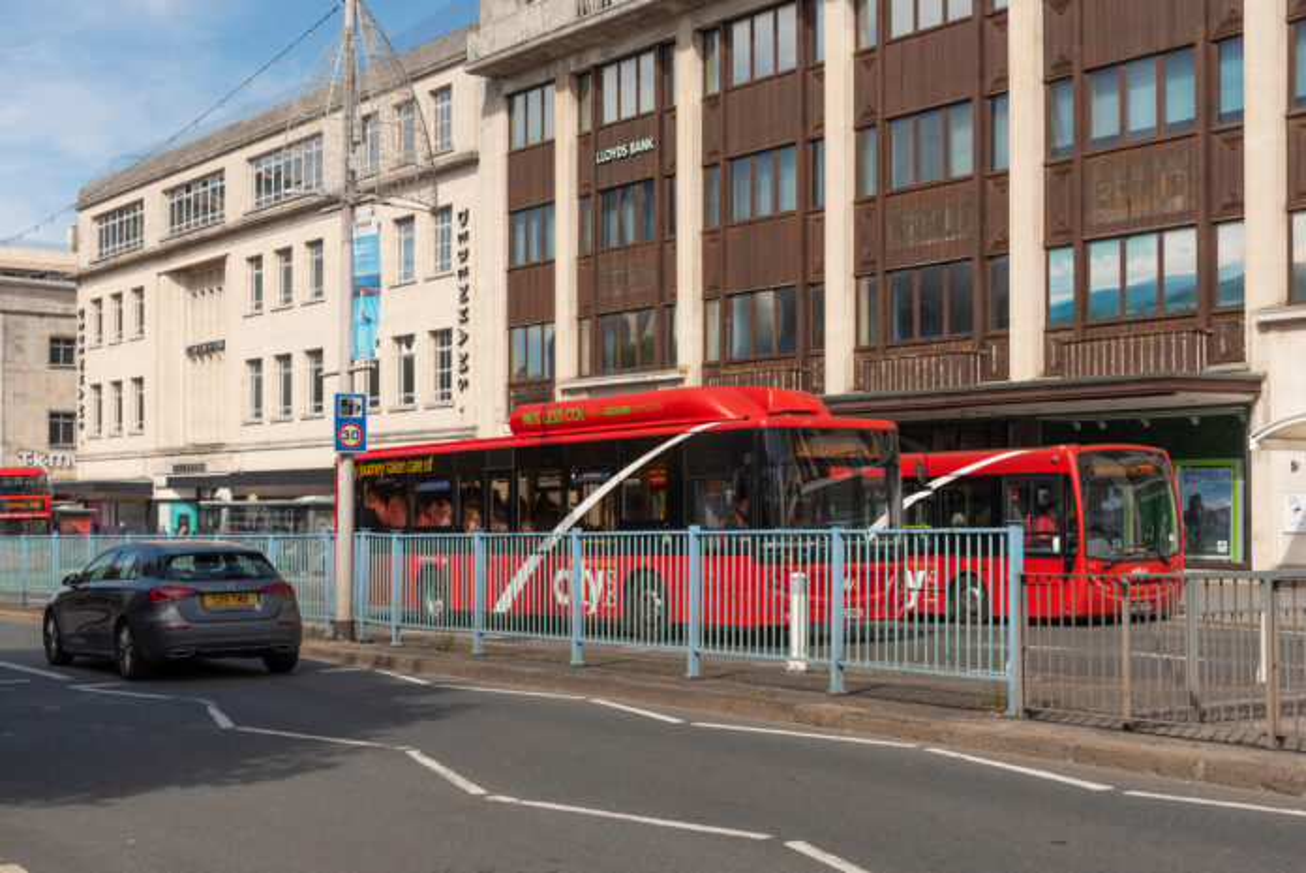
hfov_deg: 41.1
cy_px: 436
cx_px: 653
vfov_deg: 28.1
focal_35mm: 48
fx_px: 1742
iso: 320
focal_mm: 48
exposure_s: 1/800
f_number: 8
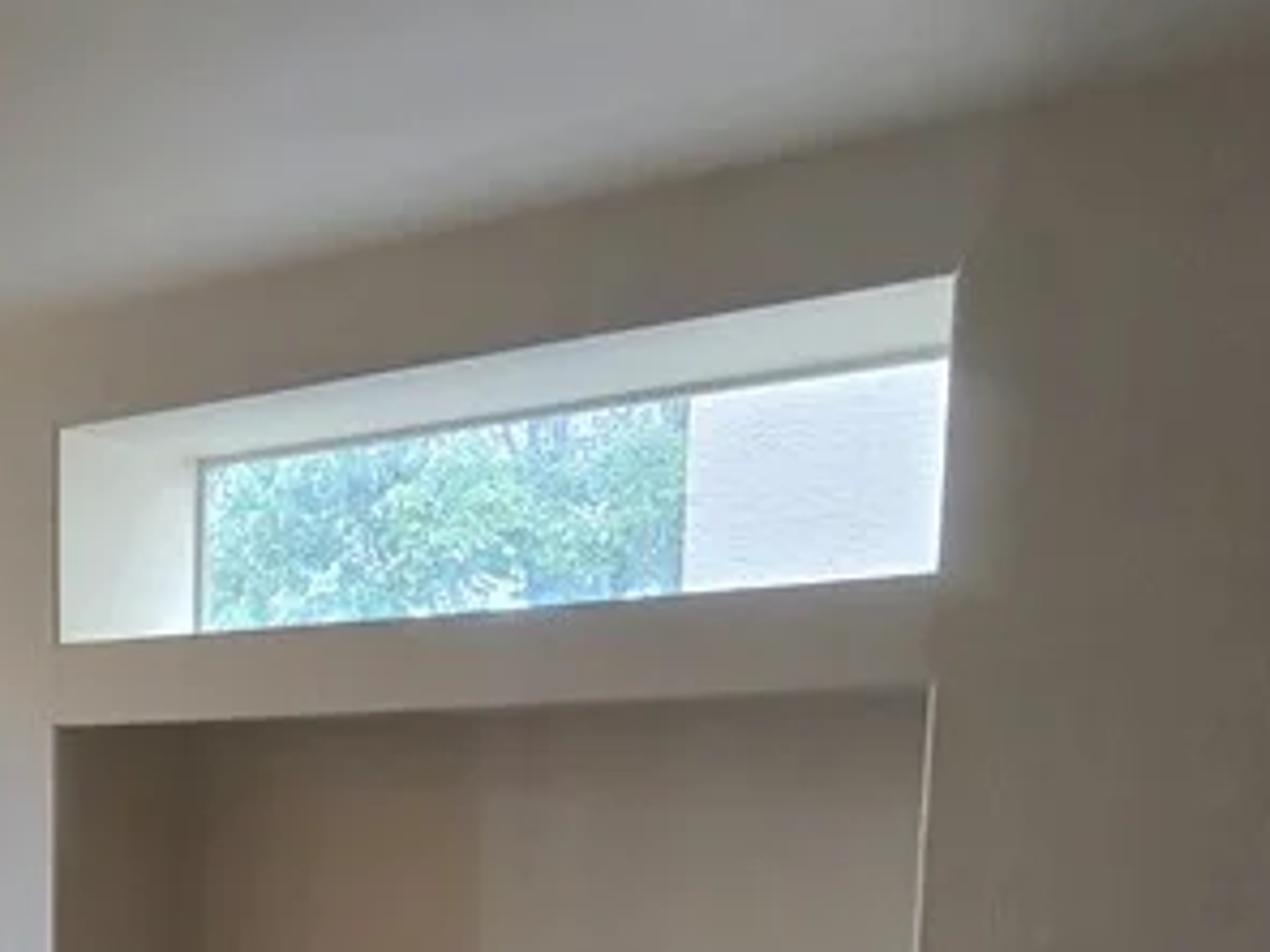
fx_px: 1651
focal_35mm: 45
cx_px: -180
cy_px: 1003
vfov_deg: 29.5
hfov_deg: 35.1
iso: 50
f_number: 2.2
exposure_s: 1/60
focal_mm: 2.2
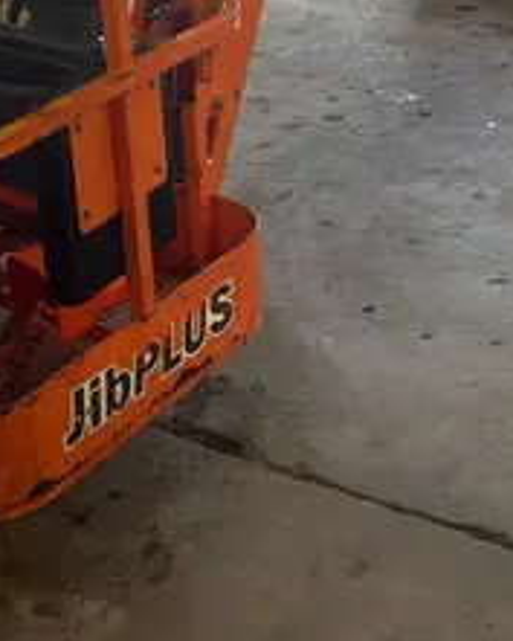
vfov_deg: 21.5
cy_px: -77
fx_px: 1593
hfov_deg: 18.3
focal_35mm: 84
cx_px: 232
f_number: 1.6
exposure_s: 1/144
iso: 32
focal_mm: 5.1
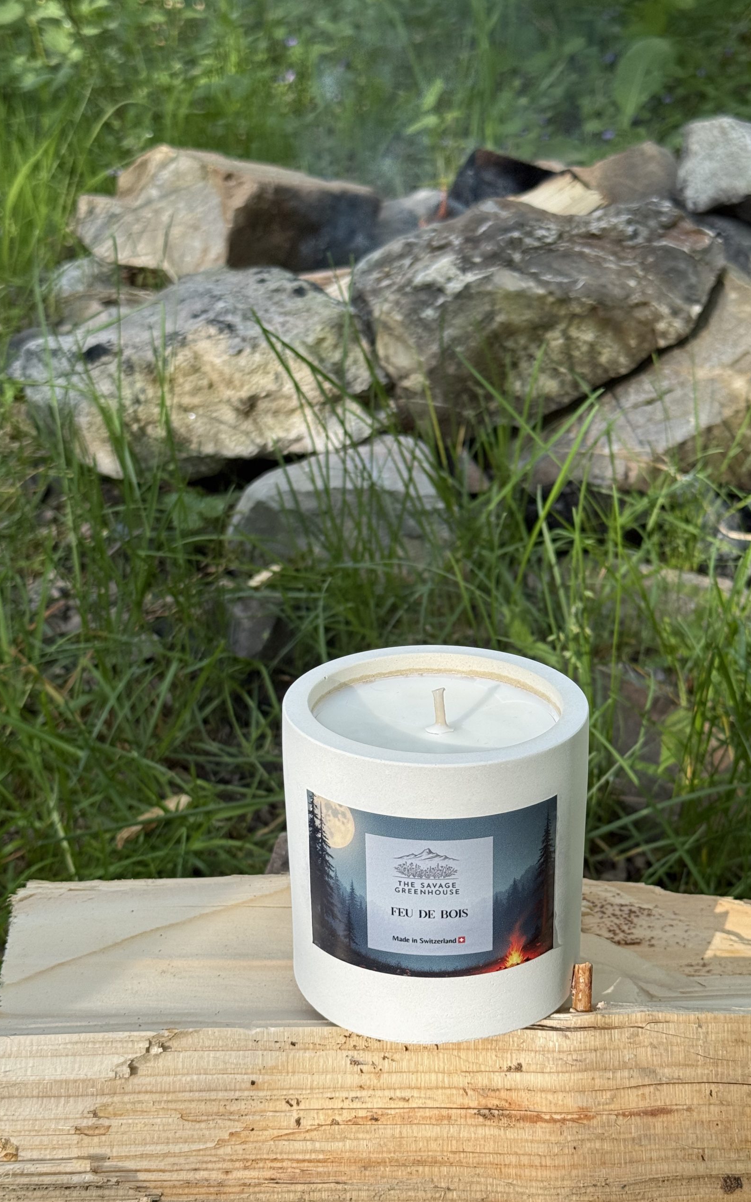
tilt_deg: -21.4
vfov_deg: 39.6
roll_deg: +0.4
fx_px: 1670
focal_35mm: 51
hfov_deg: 25.3
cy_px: 602
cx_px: 423
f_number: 1.78
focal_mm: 6.76
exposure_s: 1/975
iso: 64
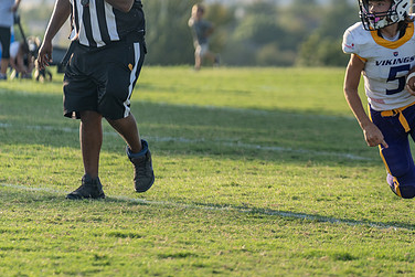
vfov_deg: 3.5
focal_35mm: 391
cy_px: 121
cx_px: 394
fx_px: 4509
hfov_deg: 5.3
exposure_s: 1/1000
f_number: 2.8
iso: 100
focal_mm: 200
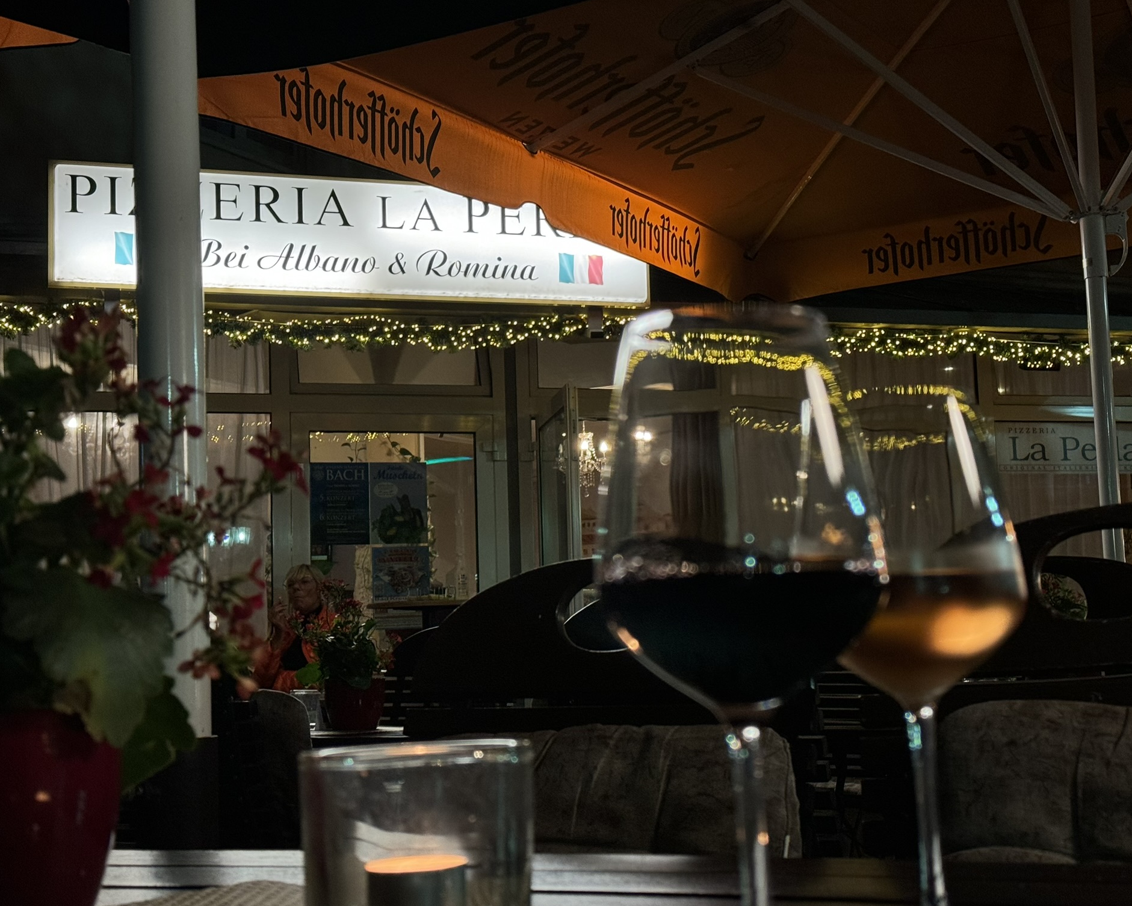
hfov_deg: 36.6
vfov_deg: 29.7
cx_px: 601
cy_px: 459
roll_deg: +2.2
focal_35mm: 51
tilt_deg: +6.6
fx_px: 1709
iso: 125
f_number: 1.78
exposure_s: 1/50
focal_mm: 6.86
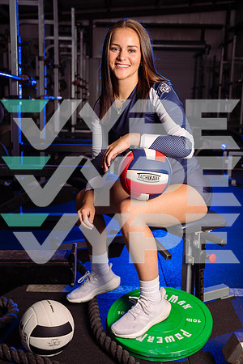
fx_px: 445
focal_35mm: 44
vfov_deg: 44.5
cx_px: 122
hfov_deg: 30.5
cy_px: 182
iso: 320
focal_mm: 44
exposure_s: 1/250
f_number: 5
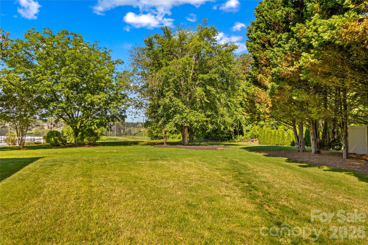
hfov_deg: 78.6
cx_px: 184
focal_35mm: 22
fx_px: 225
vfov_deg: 57.2
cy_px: 122
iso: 110
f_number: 2.8
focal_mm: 8.38
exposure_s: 1/500
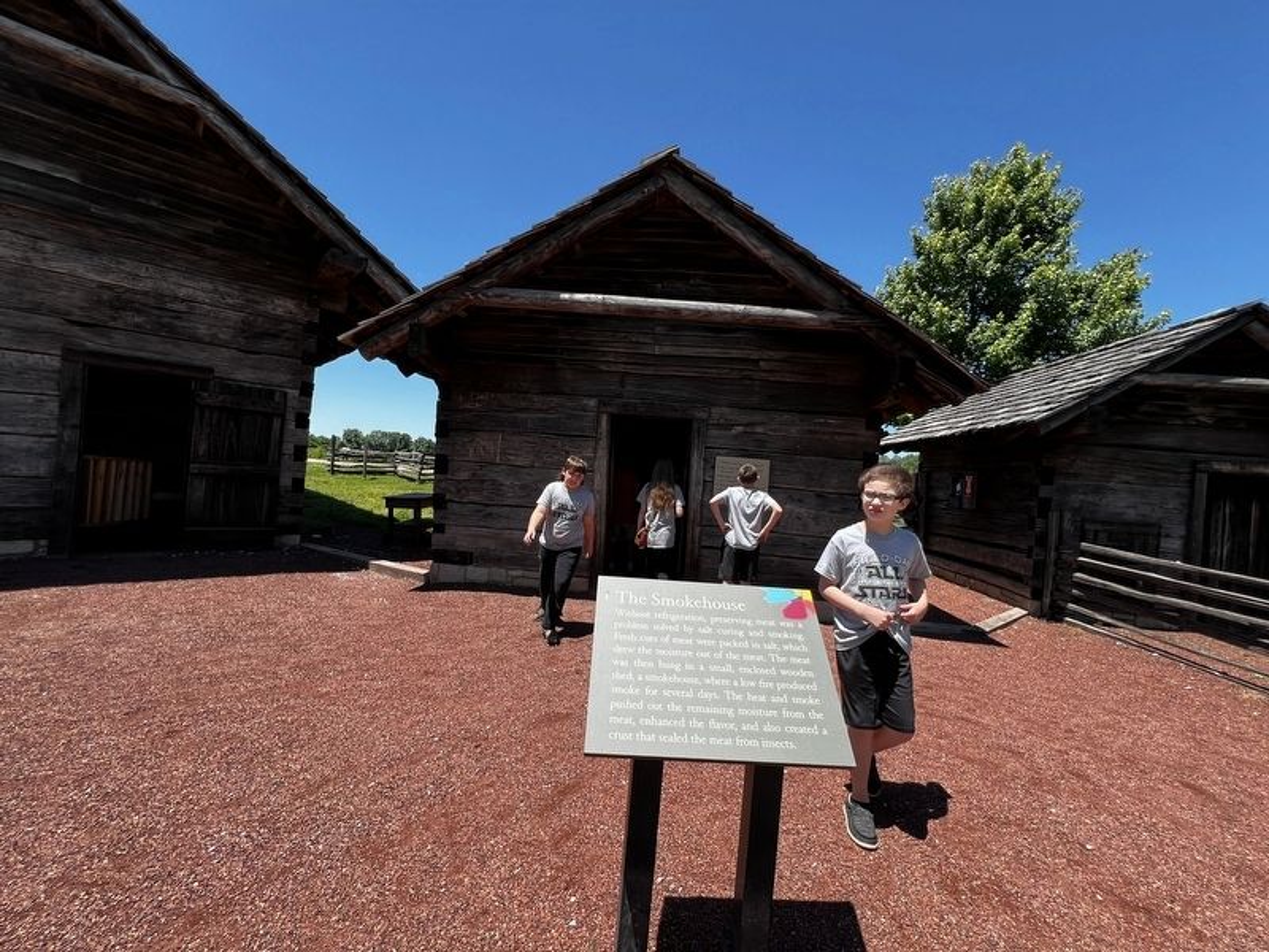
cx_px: 634
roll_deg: -5.1
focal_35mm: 13
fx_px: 477
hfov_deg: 106.2
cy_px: 476
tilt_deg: +0.2
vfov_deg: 89.9
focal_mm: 1.57
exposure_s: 1/708
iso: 32
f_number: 1.8
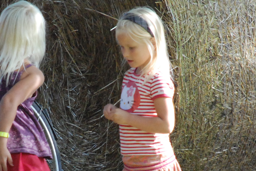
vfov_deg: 2.2
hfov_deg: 3.3
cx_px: 81
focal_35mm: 634
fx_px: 4509
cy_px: 164
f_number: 5.6
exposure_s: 1/400
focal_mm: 135
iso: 1600
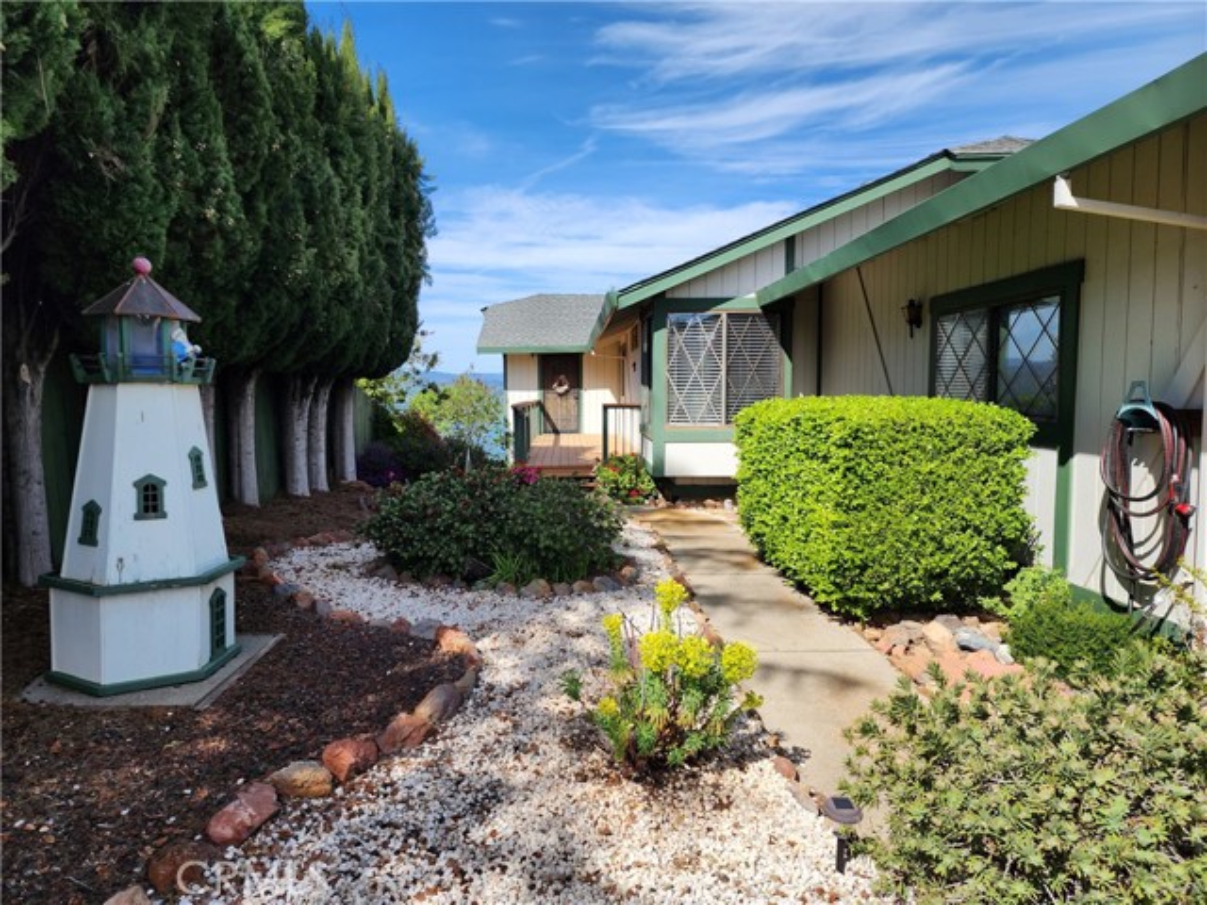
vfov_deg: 58.9
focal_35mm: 23
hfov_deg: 73.9
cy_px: 452
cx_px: 604
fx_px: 802
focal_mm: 6.4
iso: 12
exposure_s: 1/902
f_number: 1.8
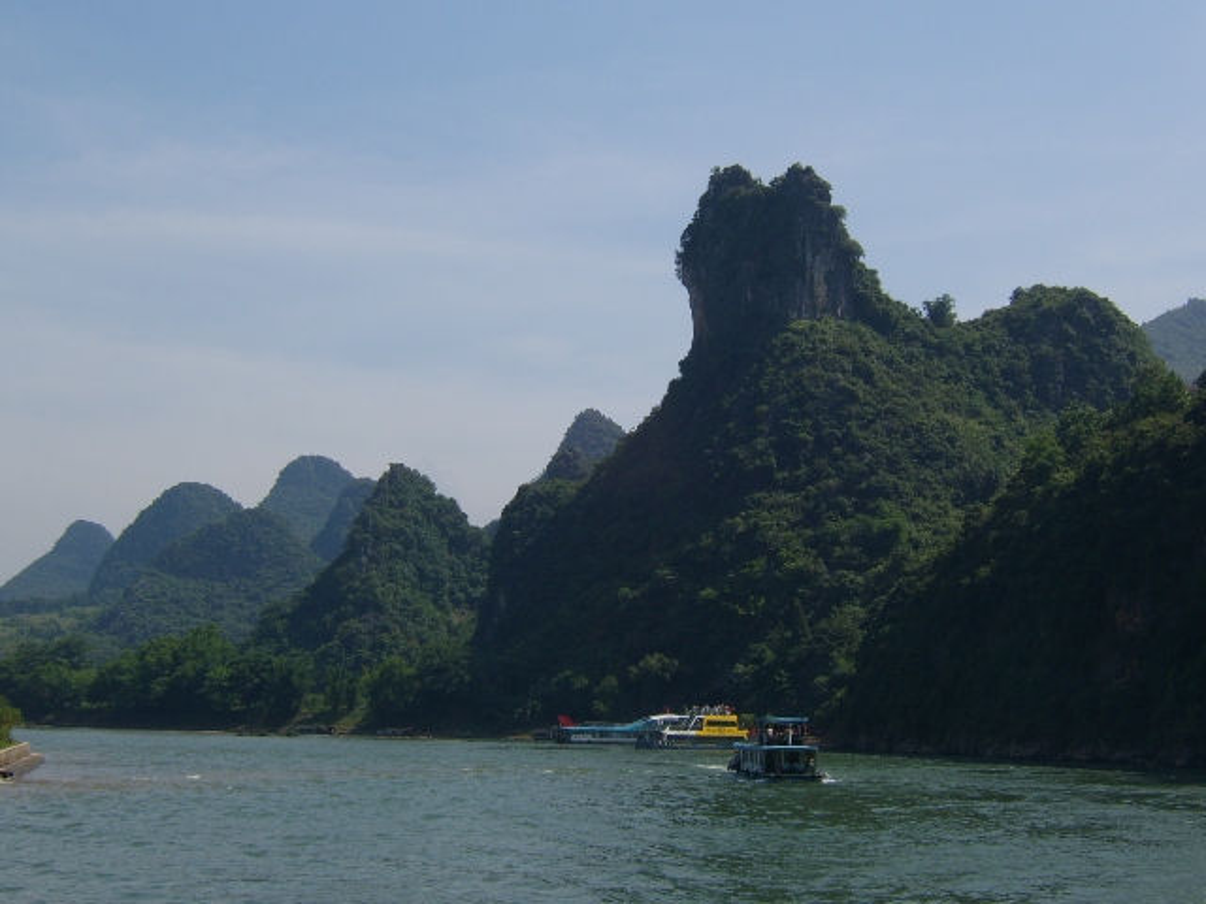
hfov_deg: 41.2
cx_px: 603
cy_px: 452
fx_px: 1603
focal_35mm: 46
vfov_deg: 31.5
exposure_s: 1/229
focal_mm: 11.93
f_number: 8
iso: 50
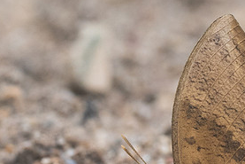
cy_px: 187
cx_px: 250
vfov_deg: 1.7
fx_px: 5474
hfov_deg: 2.6
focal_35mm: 804
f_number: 5
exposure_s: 1/320
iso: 800
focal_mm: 150
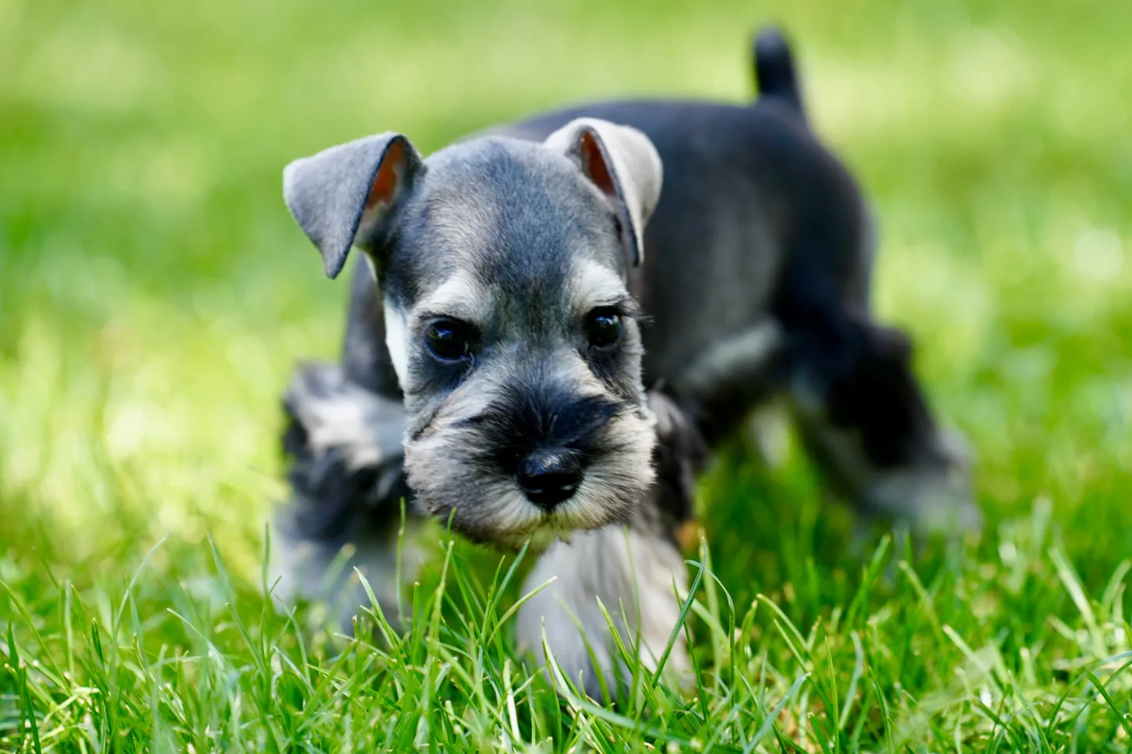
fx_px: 5250
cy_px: 391
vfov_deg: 8.2
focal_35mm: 167
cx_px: 618
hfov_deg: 12.3
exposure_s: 1/160
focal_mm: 150
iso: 125
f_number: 4
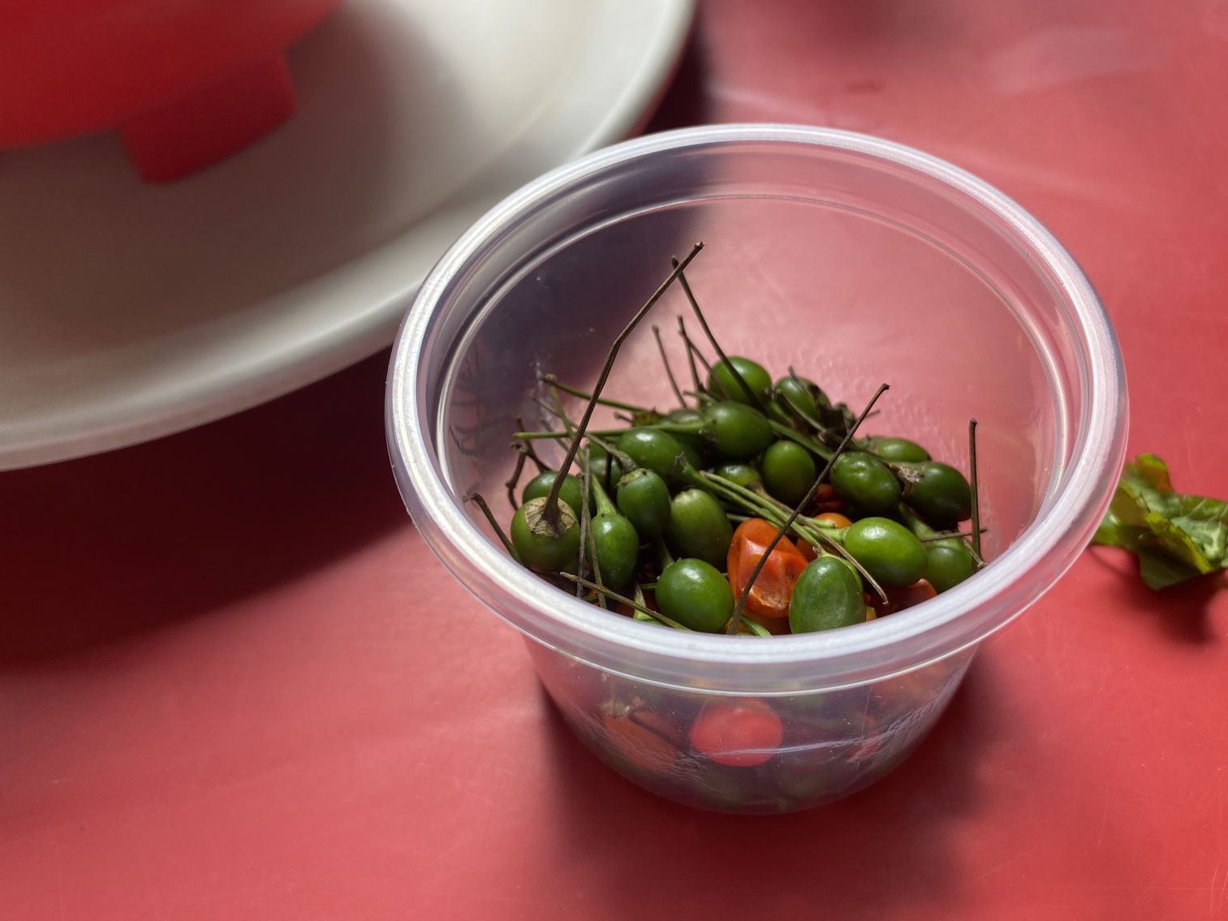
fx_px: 1171
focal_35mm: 33
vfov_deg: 42.9
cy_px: 399
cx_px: 564
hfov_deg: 55.3
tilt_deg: -50.8
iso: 32
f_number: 1.8
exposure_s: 1/244
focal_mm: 4.25
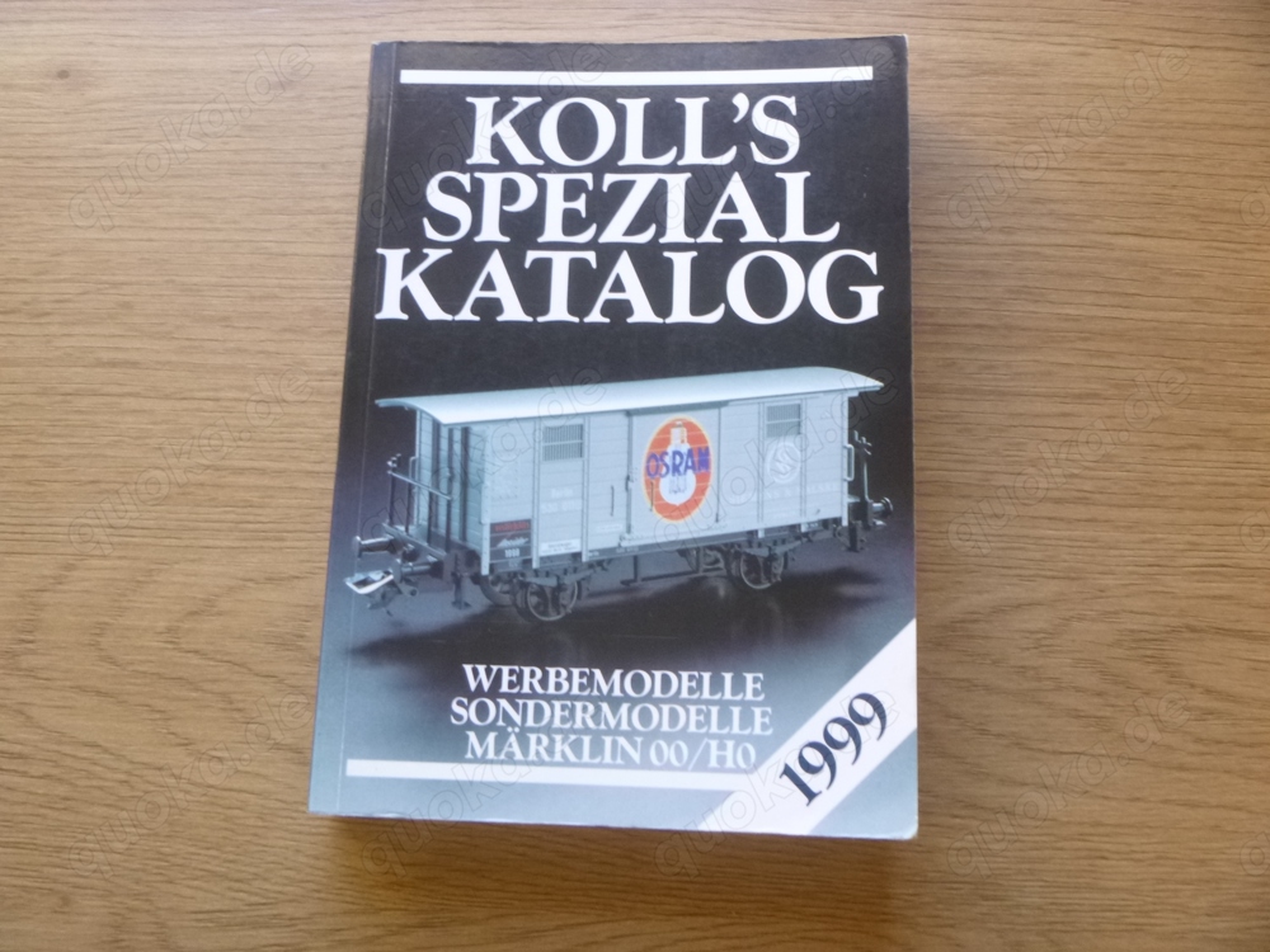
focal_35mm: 33
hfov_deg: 55.4
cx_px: 635
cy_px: 476
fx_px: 1211
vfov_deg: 42.9
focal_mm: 5.9
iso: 400
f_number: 4.3
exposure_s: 1/20
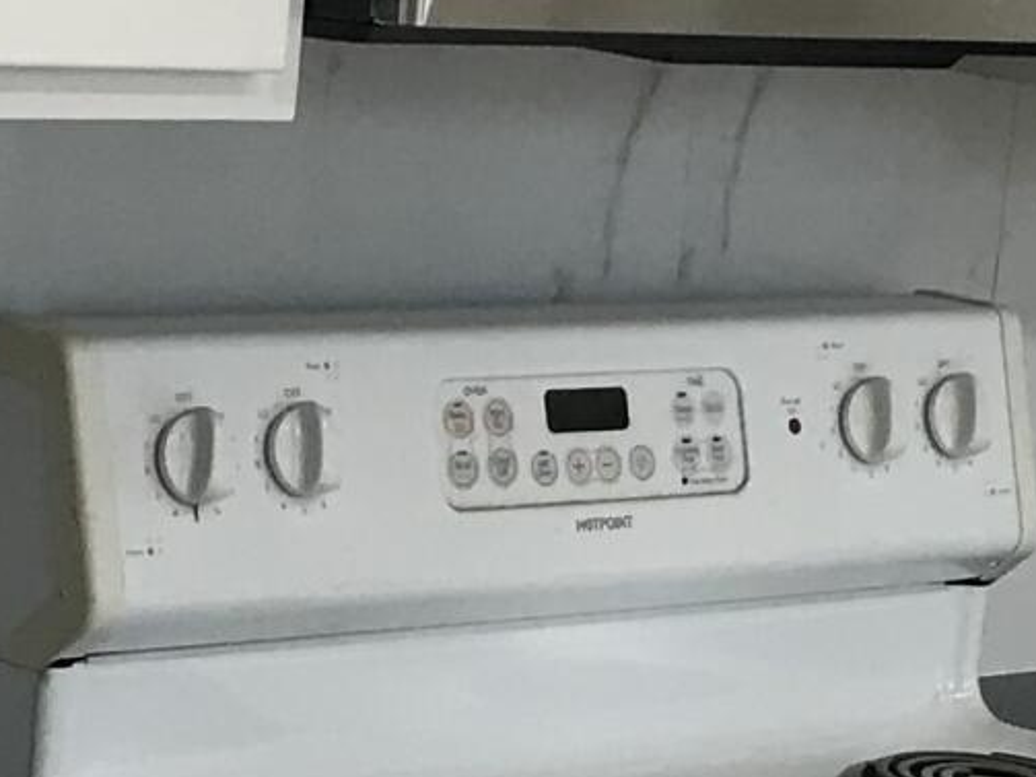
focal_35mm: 167
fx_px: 4997
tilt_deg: -10.3
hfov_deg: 11.8
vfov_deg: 8.8
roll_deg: -5.9
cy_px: 736
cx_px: 628
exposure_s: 1/40
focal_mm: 3.99
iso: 25
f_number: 1.8
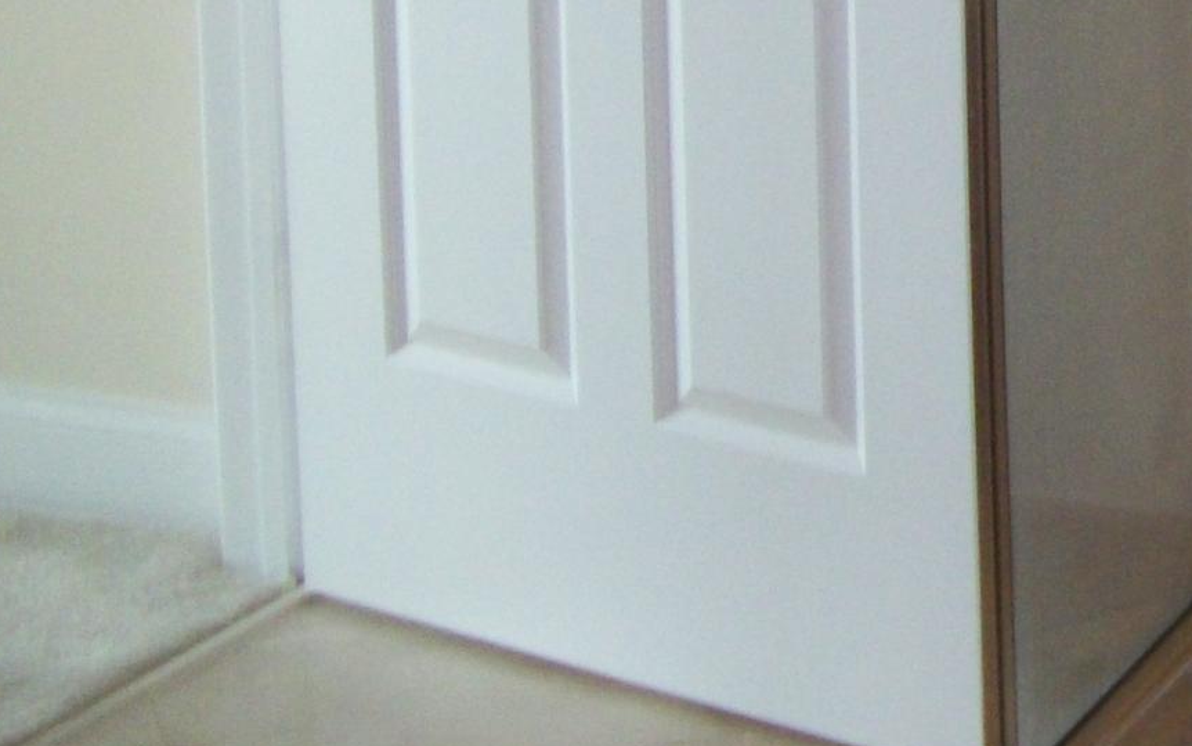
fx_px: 3834
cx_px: 2067
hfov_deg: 15.5
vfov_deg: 10.6
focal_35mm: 118
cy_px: -469
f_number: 2.9
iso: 160
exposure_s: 1/60
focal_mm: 5.7
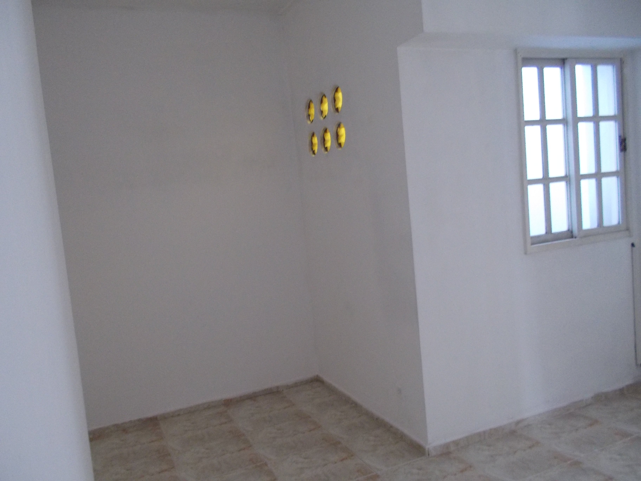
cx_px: 320
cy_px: 240
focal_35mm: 29
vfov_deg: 48.2
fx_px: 537
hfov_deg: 61.7
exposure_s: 1/30
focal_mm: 4.1
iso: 250
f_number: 3.3
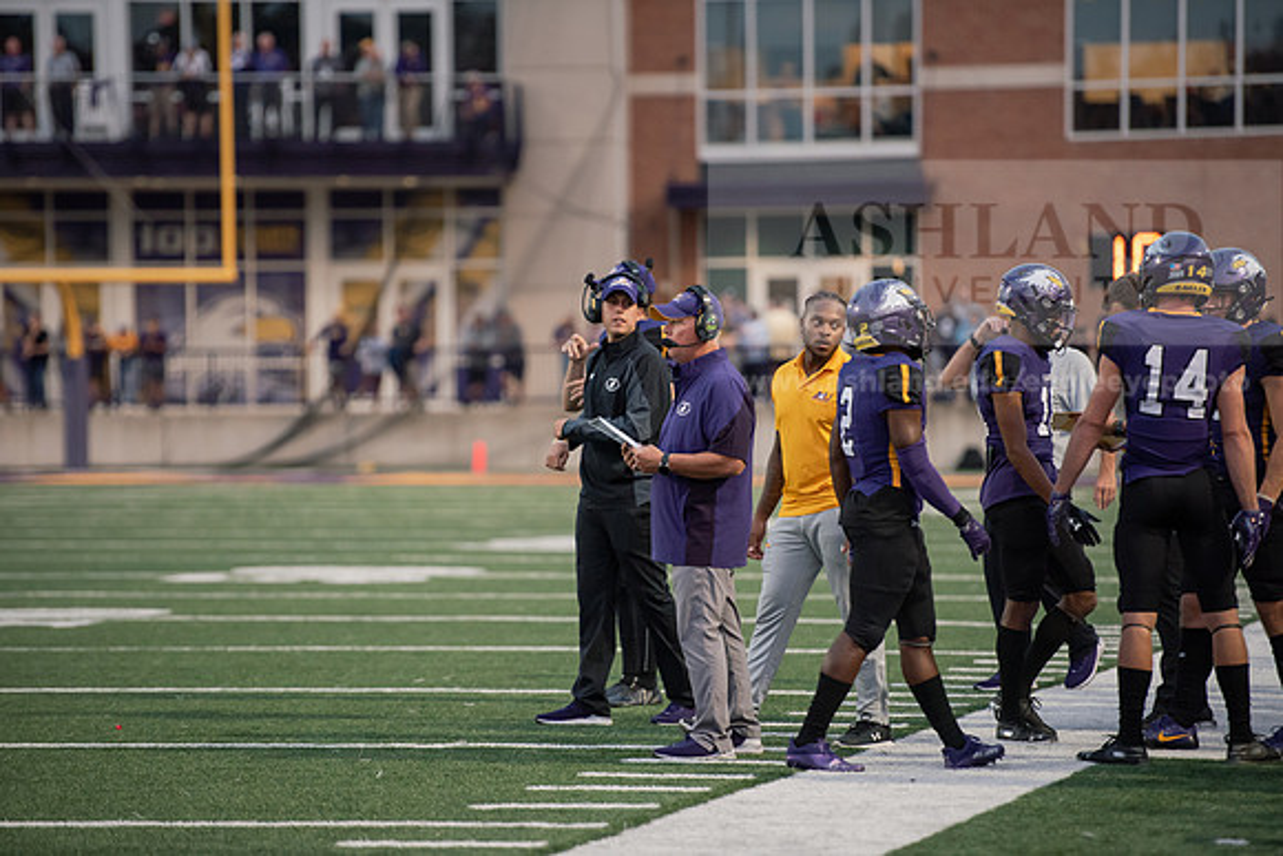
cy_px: 428
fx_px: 7129
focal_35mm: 200
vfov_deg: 6.9
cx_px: 642
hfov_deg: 10.3
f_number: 2.8
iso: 2500
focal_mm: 200
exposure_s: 1/800
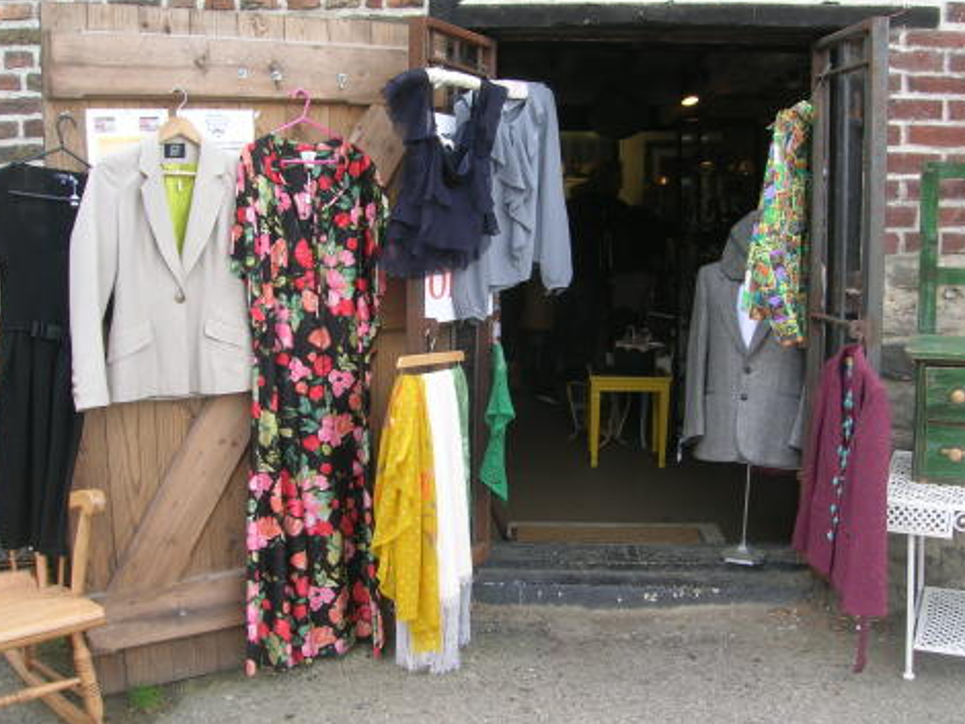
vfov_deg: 38.7
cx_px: 501
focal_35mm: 37
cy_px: 353
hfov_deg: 50.1
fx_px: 1032
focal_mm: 5.7
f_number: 4.9
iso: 50
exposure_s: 1/50.5
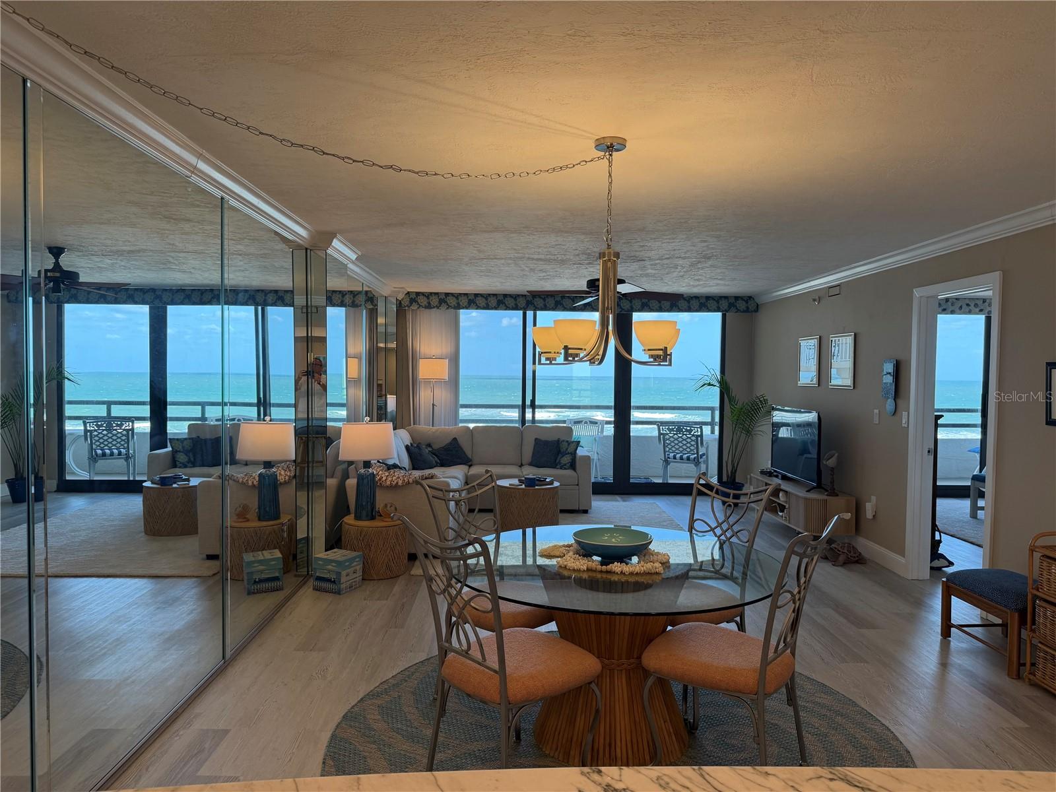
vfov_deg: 56.8
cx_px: 528
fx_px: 732
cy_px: 396
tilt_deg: -2.2
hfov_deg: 71.6
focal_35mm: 24
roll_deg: -0.2
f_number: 1.78
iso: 100
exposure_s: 1/200
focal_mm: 6.76
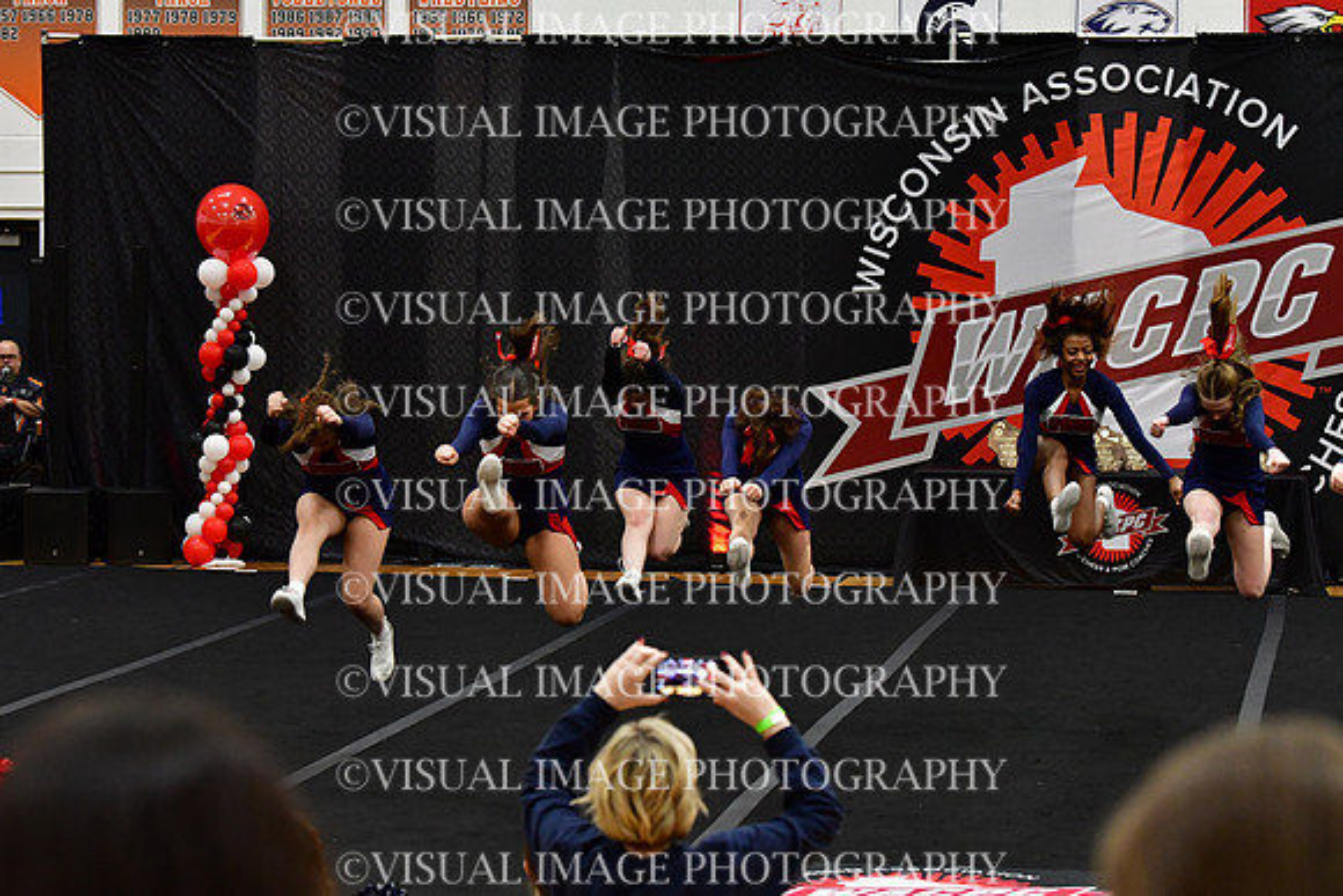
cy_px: 448
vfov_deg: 13.0
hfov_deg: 19.5
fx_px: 3918
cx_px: 672
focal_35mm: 105
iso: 4000
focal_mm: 70
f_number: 4
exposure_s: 1/500
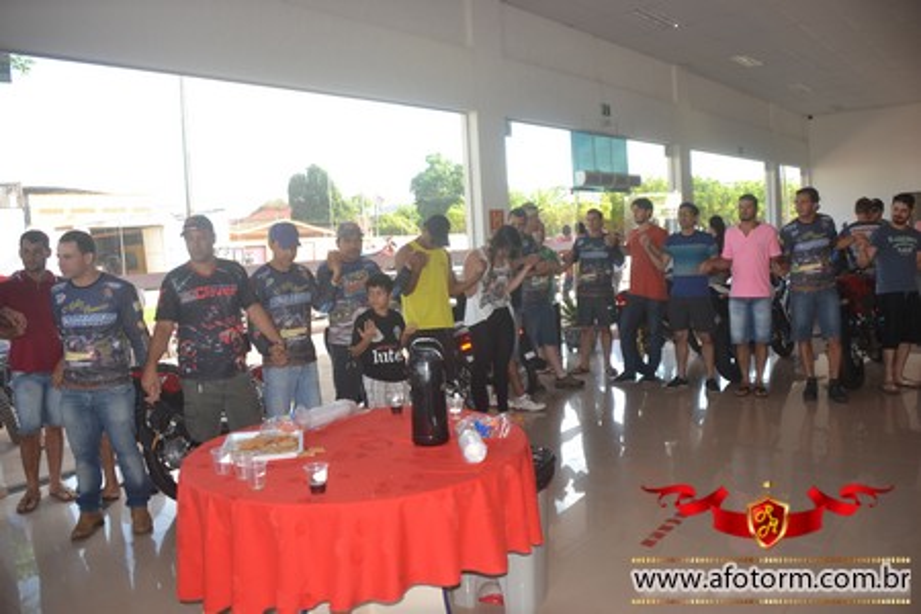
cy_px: 307
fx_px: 767
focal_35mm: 30
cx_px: 460
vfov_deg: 43.6
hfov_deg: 61.9
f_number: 4
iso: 100
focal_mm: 20
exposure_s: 1/125
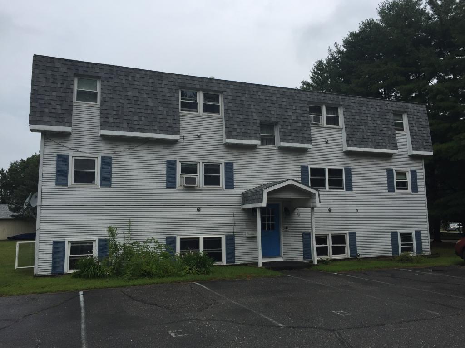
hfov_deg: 61.7
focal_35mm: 29
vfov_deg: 48.2
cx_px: 232
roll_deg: +0.2
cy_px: 174
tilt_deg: +7.0
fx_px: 390
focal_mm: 4.15
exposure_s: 1/2198
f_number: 2.2
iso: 32
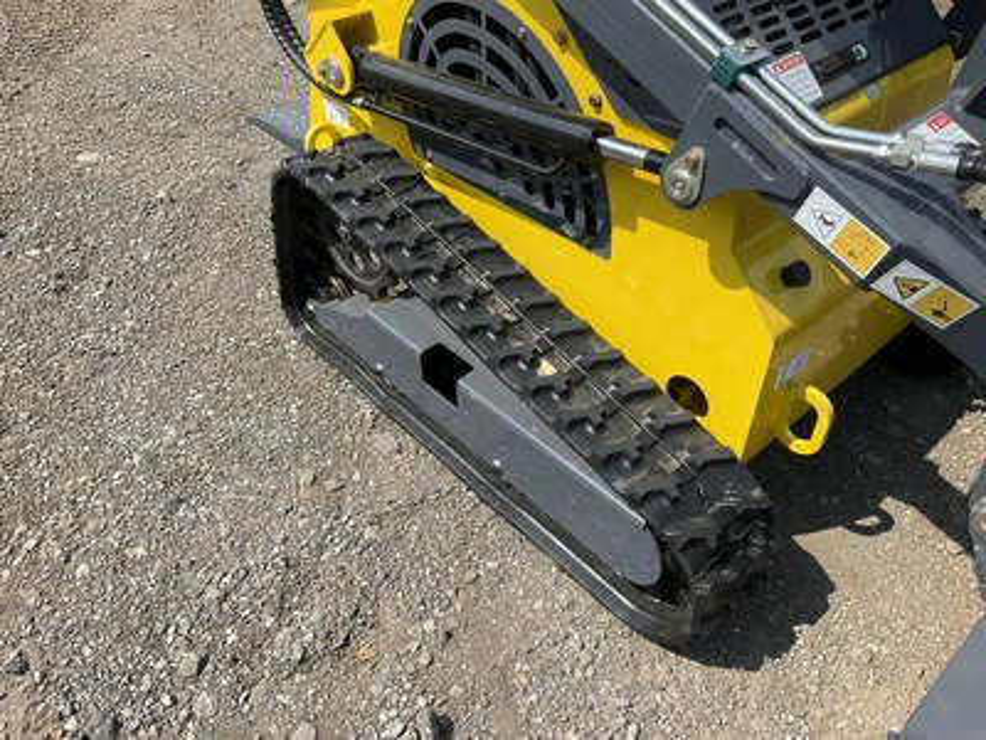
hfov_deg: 61.7
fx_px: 826
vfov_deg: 48.2
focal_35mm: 29
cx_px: 493
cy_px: 370
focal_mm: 3
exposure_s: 1/1490
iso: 25
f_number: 1.8
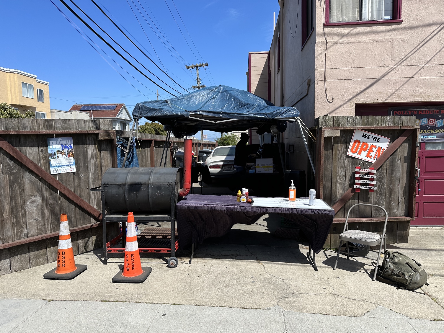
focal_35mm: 24
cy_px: 166
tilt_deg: -5.7
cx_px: 222
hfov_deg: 71.6
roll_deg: +1.6
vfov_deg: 56.8
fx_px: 308
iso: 80
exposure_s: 1/4545
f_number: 1.78
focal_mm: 6.86
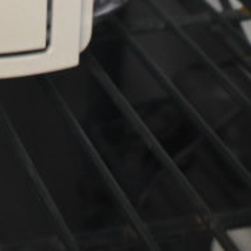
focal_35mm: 144
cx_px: -49
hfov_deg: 11.9
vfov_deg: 10.5
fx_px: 1182
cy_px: -338
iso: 2000
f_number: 3.8
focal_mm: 23
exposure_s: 1/40
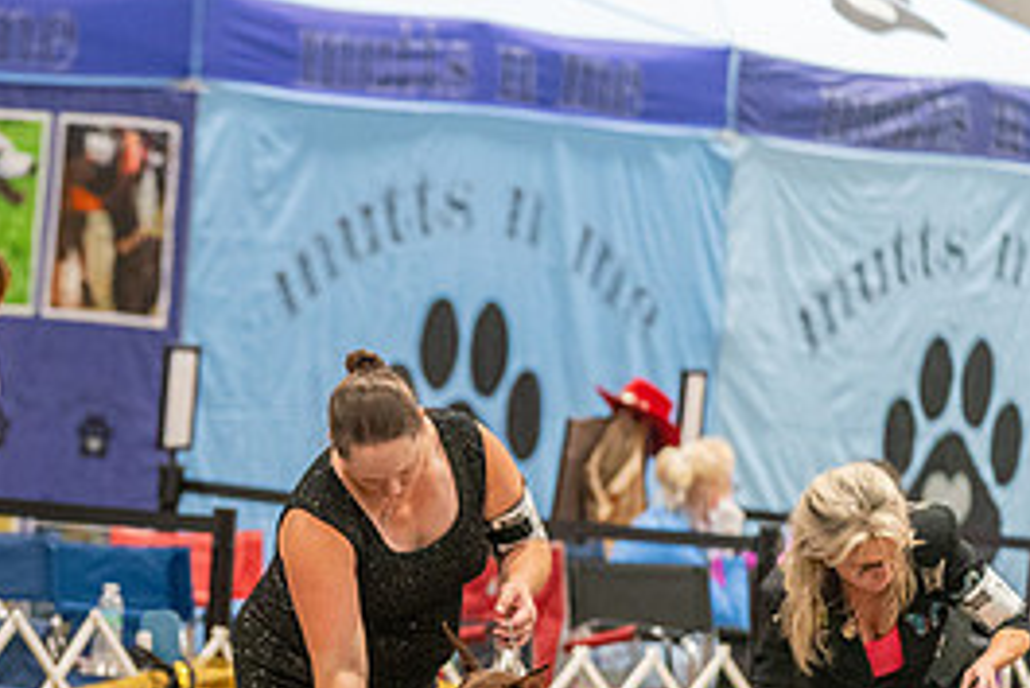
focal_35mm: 295
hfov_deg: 7.0
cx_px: 0
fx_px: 8445
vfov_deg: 4.7
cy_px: 620
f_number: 2.8
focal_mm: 135
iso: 6400
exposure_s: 1/250
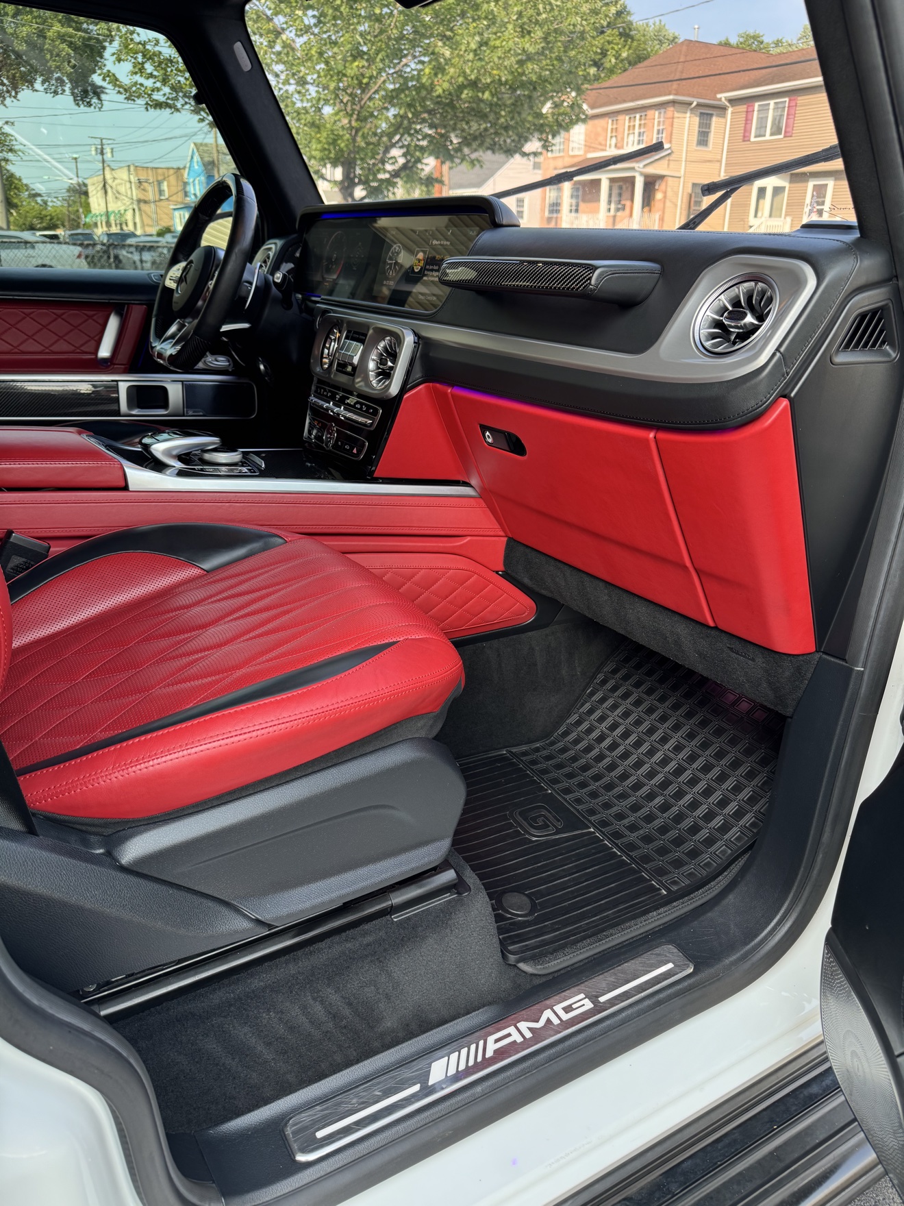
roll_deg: +0.0
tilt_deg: -22.1
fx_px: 836
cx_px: 452
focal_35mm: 24
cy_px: 603
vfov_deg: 71.6
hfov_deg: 56.8
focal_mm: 6.76
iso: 100
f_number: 1.78
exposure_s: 1/163
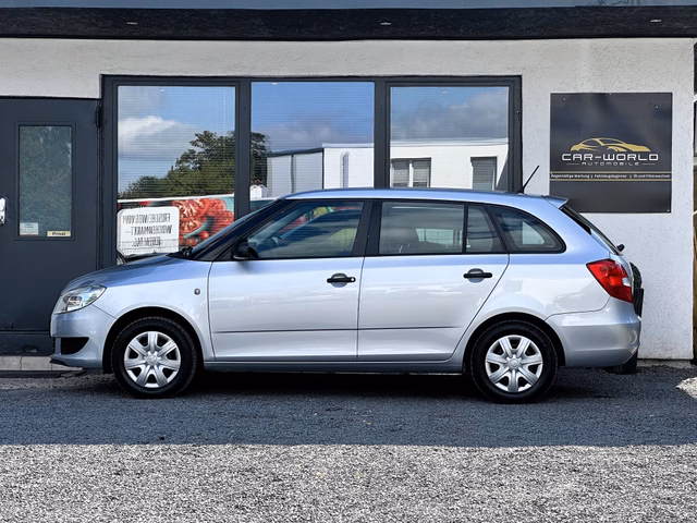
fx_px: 1550
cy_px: 262
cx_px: 348
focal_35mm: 77
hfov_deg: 25.3
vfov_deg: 19.1
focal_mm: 9
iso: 32
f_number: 2.8
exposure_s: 1/373
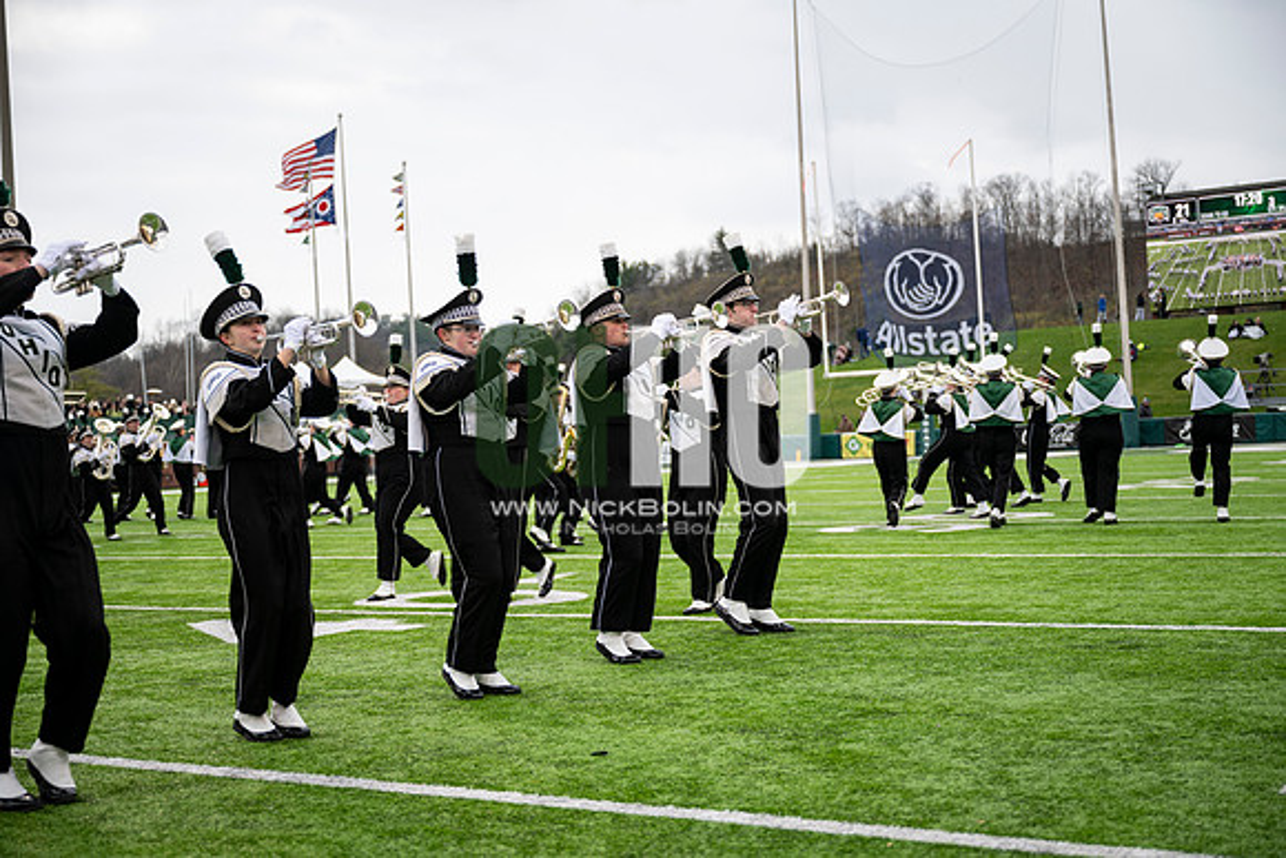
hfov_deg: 41.9
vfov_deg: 28.7
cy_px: 429
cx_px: 643
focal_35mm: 47
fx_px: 1679
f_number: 2.8
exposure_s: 1/500
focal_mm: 47
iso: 160
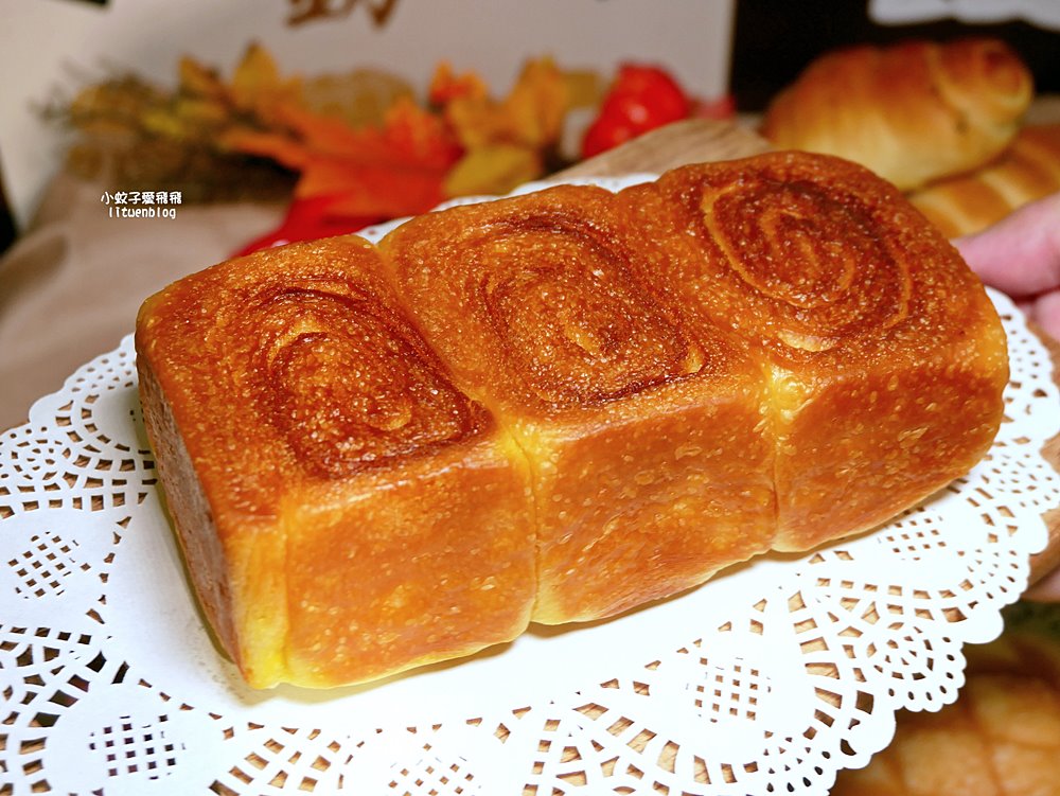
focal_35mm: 50
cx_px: 530
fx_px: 1532
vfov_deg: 29.1
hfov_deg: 38.2
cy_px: 398
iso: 400
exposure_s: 1/60
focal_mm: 25
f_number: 5
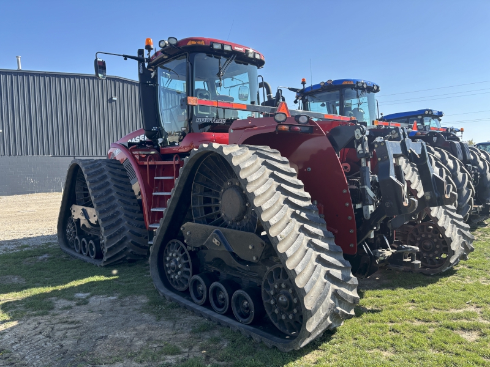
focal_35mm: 26
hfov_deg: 67.3
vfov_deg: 53.1
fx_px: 368
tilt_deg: -3.7
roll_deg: +1.3
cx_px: 245
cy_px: 184
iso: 50
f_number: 1.6
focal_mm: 5.96
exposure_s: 1/1418
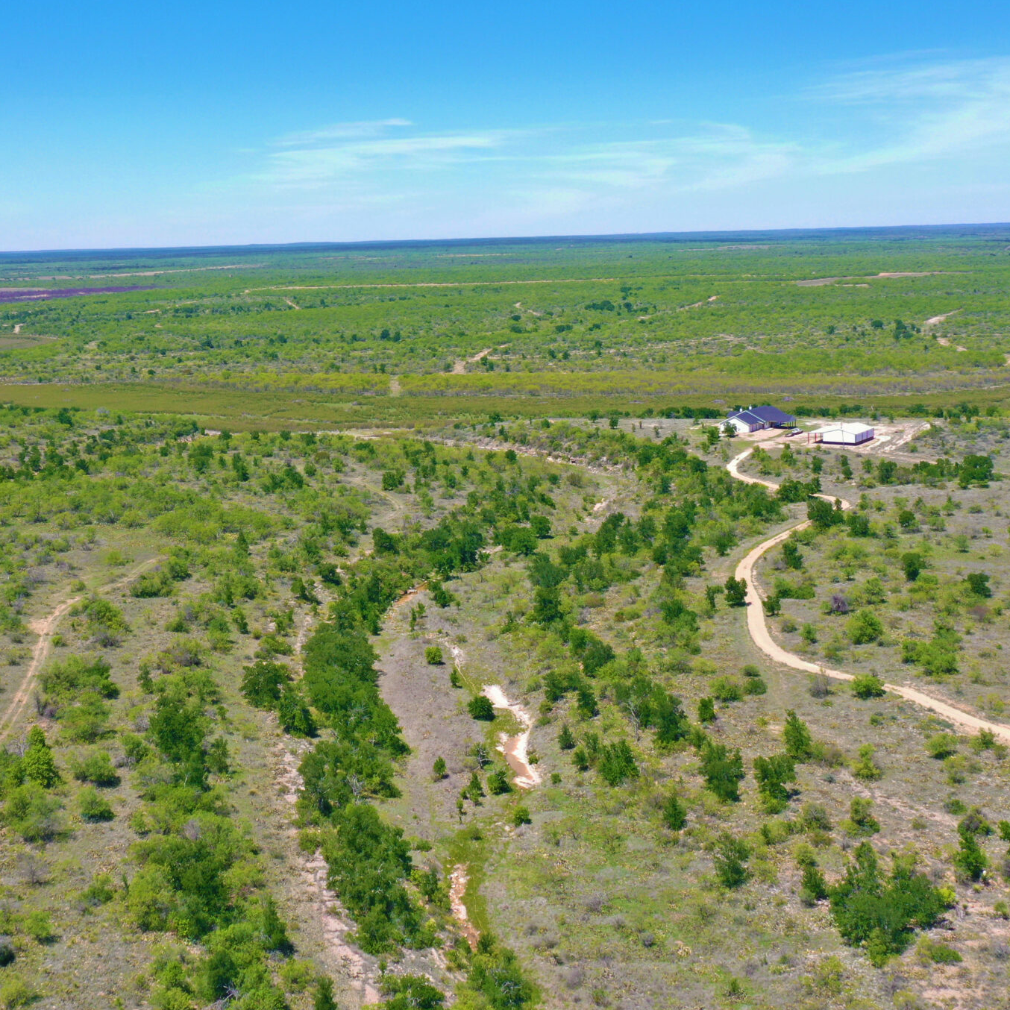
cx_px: 381
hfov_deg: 37.3
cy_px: 390
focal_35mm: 45
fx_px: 1485
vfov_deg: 37.4
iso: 100
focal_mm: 10.26
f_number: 5
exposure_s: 1/320
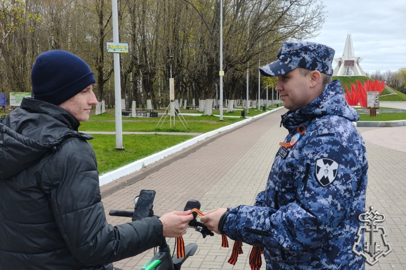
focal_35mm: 47
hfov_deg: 41.9
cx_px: 203
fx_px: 530
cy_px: 135
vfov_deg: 28.6
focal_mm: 7.1
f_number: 4.5
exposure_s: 1/709
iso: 160
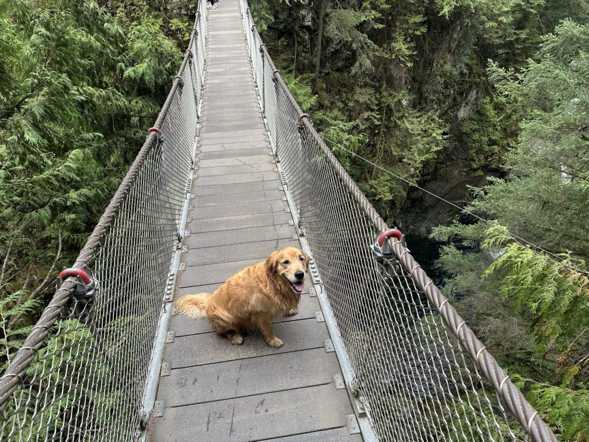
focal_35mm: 24
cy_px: 221
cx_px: 294
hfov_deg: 71.6
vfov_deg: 56.8
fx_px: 408
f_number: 1.78
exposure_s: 1/121
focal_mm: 6.86
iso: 100
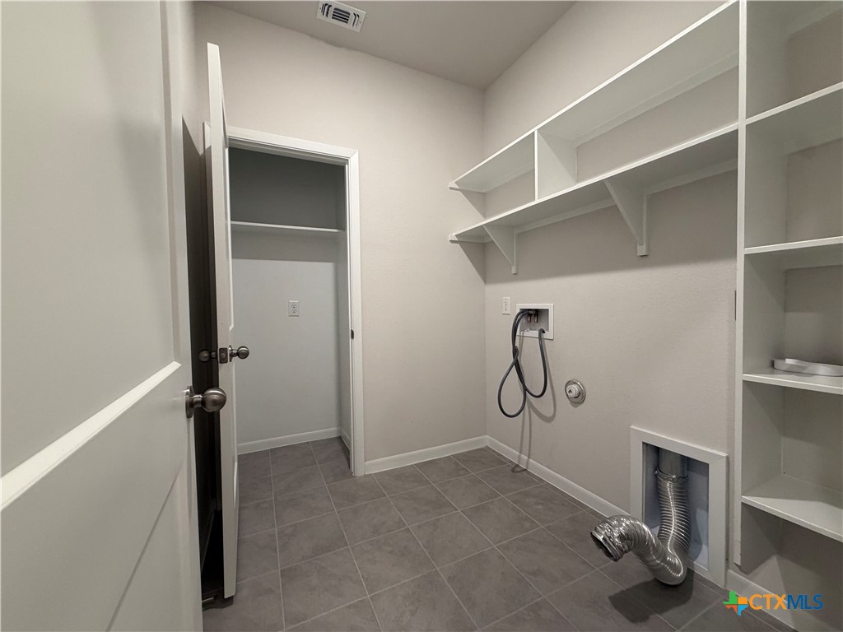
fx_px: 341
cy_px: 316
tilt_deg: -1.2
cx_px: 422
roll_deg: +1.4
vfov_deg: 85.7
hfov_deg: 102.1
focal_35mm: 14
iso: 250
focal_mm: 2.22
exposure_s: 1/60
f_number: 2.2
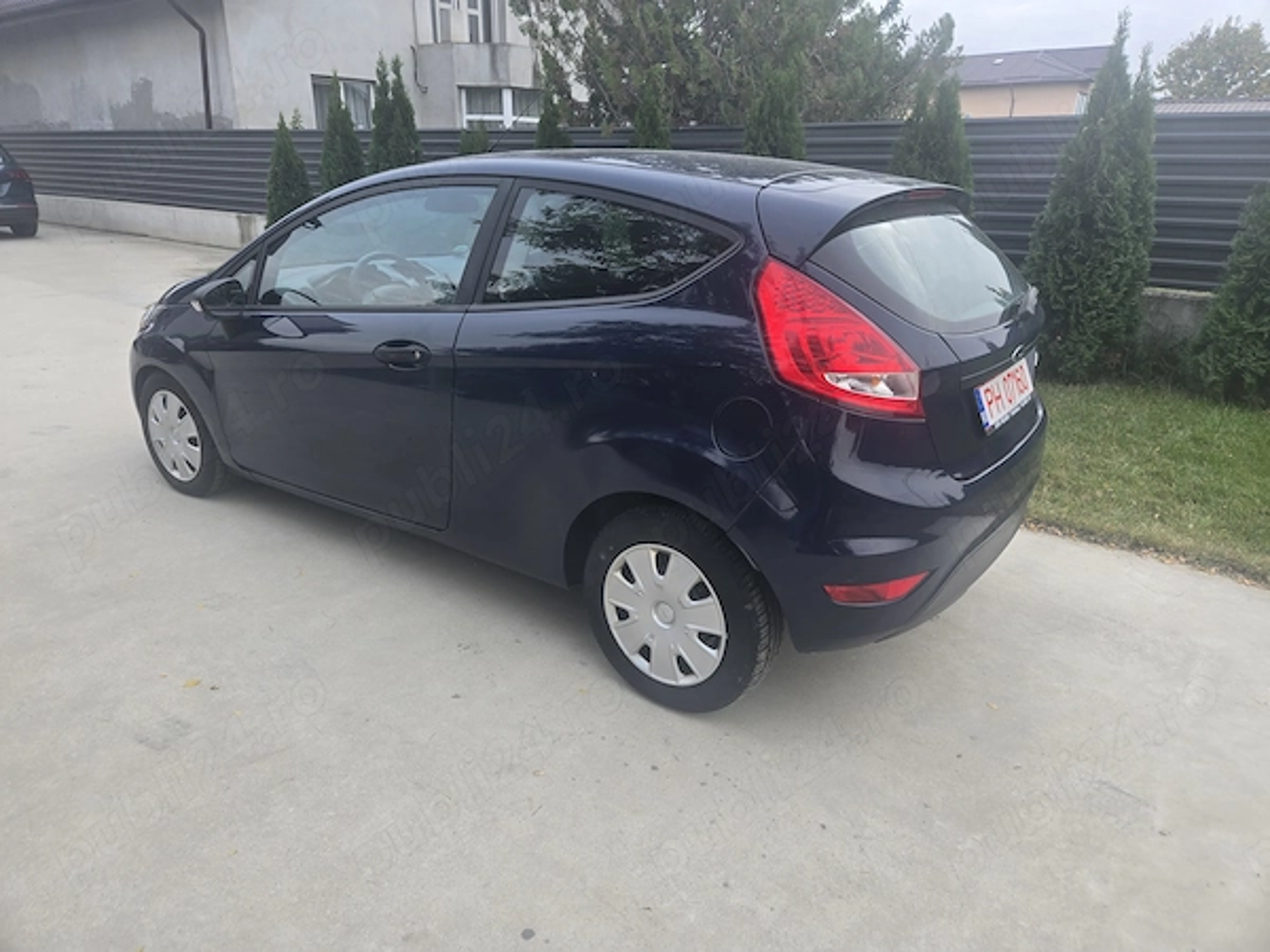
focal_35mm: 23
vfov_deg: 58.9
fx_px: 844
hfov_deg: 73.9
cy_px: 476
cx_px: 635
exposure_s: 1/180
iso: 40
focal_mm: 5.4
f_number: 1.8
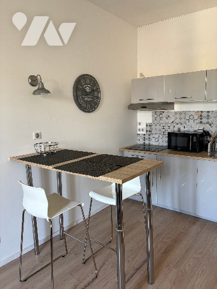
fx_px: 217
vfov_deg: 67.3
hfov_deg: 53.1
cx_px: 108
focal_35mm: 26
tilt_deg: -6.8
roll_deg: +0.8
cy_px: 144
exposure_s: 1/60
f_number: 1.6
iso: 200
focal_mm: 5.96
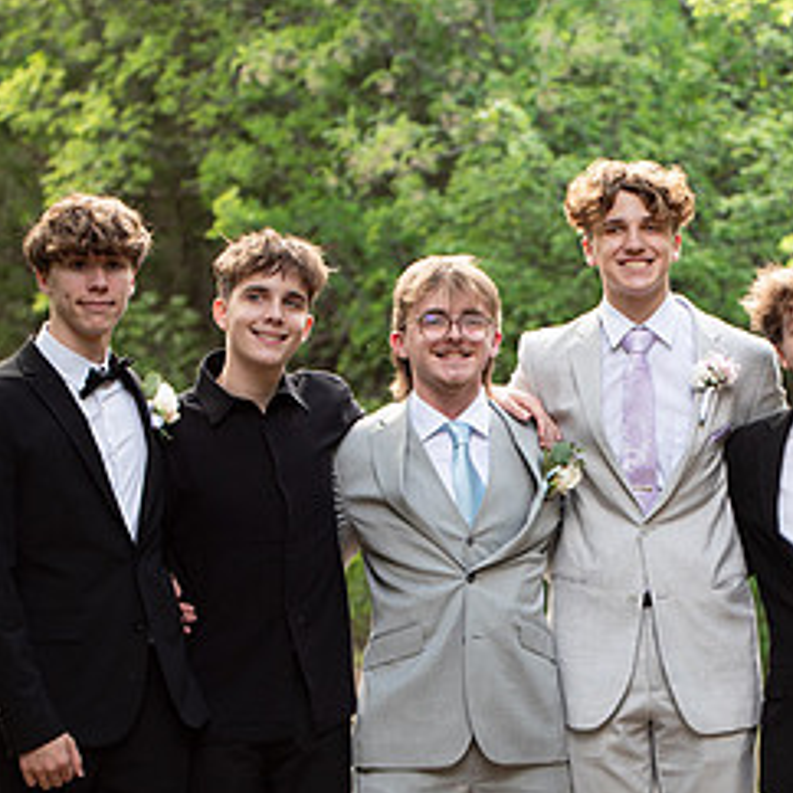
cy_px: 642
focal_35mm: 154
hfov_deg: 11.3
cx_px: 647
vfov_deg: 11.3
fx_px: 3991
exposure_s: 1/500
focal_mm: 70
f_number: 2.8
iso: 100
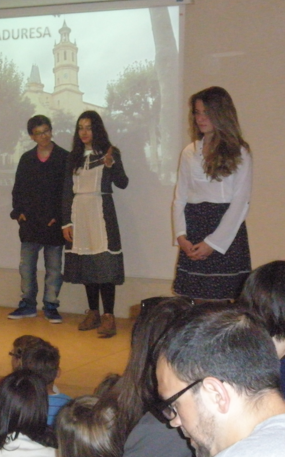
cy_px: 228
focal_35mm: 85
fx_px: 1056
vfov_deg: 24.4
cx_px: 37
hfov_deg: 15.2
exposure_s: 1/60
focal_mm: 10.7
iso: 640
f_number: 4.7
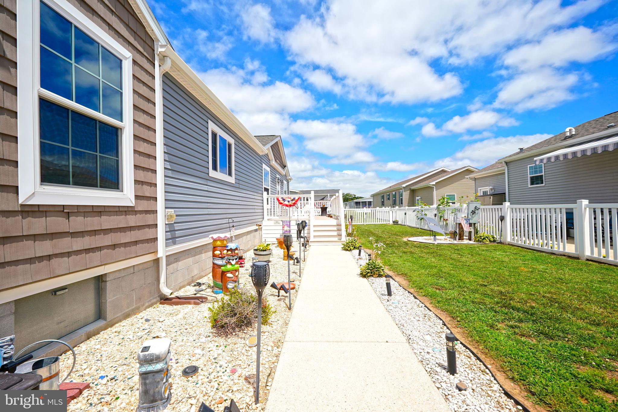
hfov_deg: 100.4
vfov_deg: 77.3
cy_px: 206
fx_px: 258
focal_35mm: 15
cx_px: 309
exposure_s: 1/320
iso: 100
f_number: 8
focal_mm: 10
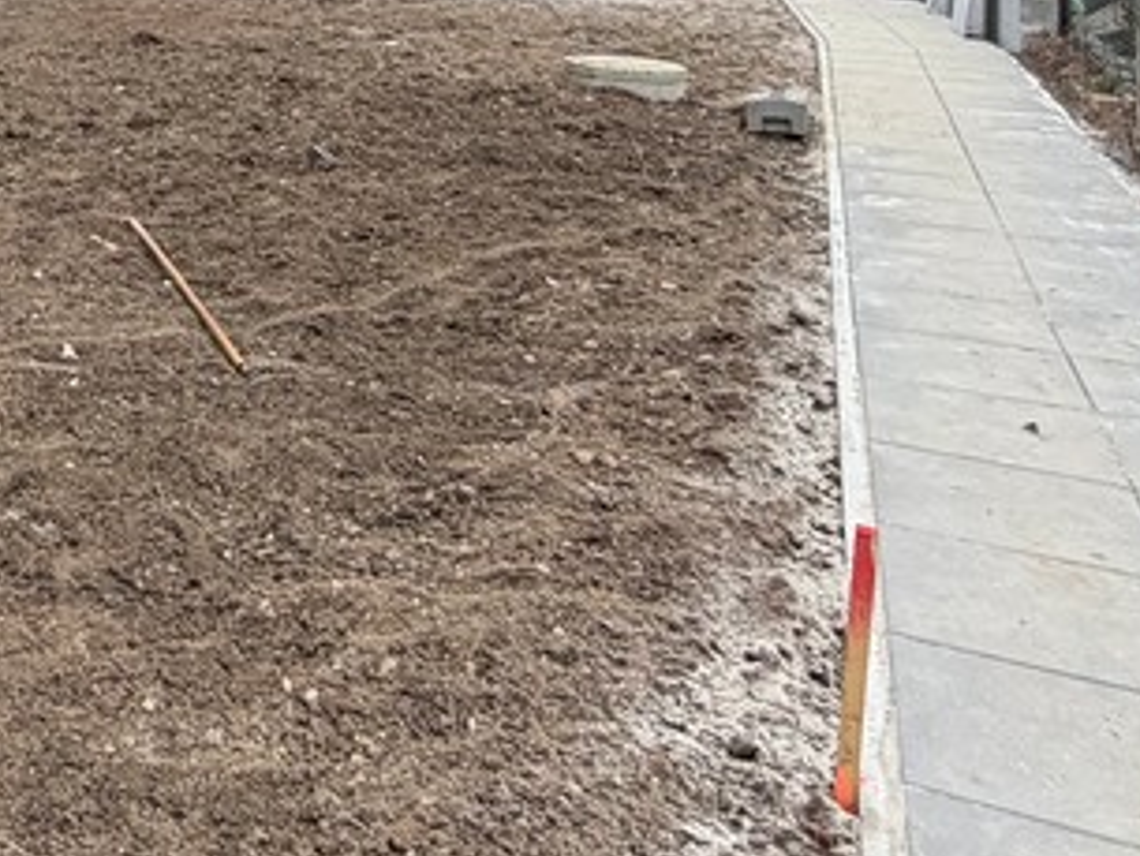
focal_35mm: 47
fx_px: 1548
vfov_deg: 27.0
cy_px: -191
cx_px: -67
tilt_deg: +0.6
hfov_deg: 35.5
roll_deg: -1.4
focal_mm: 2.22
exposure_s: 1/502
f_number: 2.2
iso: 50
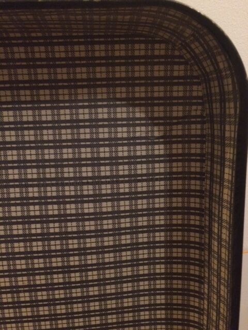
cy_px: 165
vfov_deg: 61.7
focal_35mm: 29
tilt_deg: -17.3
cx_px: 124
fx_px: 277
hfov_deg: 48.2
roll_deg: +2.6
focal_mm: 4.15
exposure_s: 1/17
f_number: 2.2
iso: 640
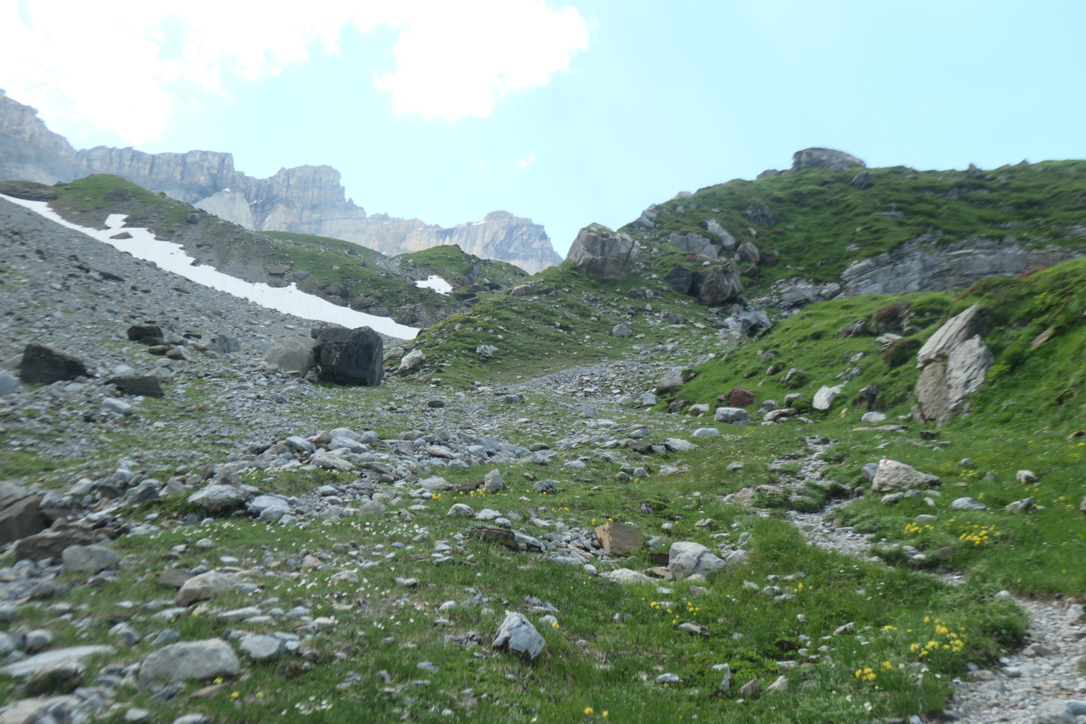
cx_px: 543
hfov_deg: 55.8
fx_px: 1026
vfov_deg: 38.9
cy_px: 362
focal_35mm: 34
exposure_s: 1/640
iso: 200
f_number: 3.7
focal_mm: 12.5
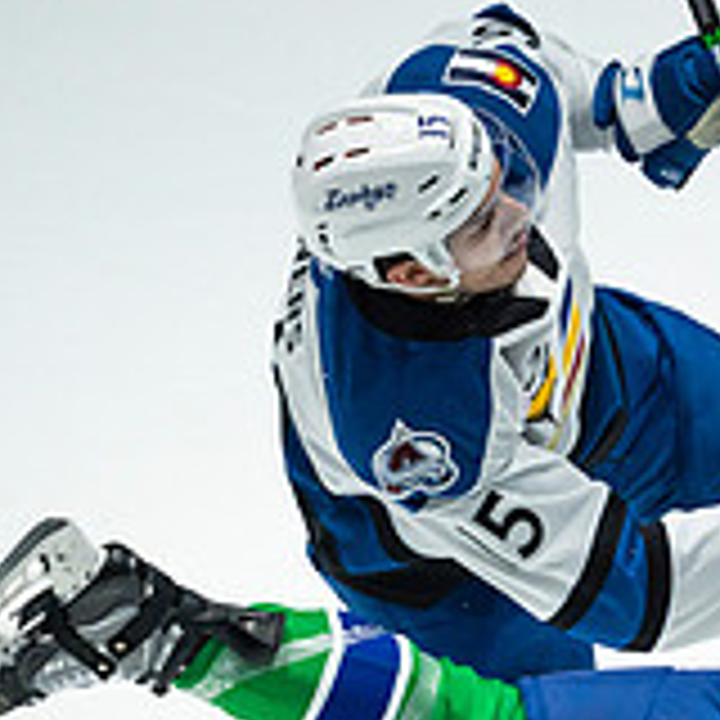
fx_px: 33792
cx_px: 558
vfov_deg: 1.2
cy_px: 945
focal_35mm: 1436
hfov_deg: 1.2
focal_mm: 600
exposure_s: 1/1000
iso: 2000
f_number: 4
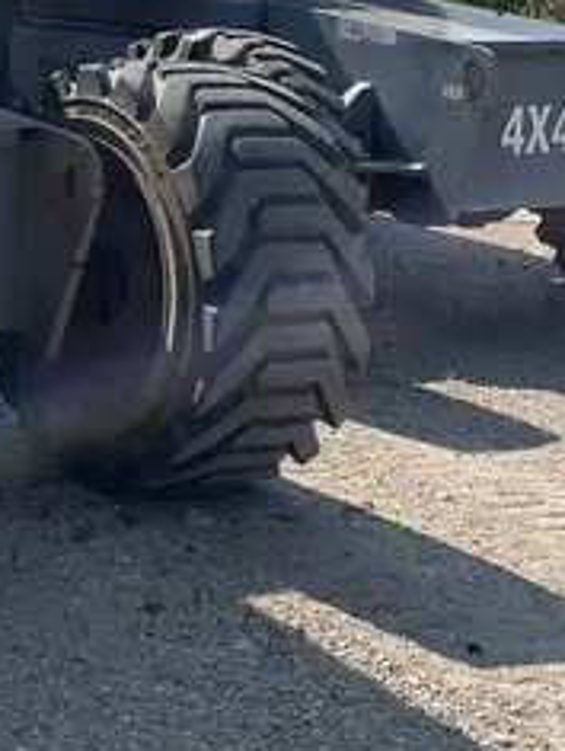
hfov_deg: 17.1
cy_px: 117
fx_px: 1758
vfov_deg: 23.6
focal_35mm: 81
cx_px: -182
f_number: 1.6
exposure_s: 1/4464
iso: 32
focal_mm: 4.2
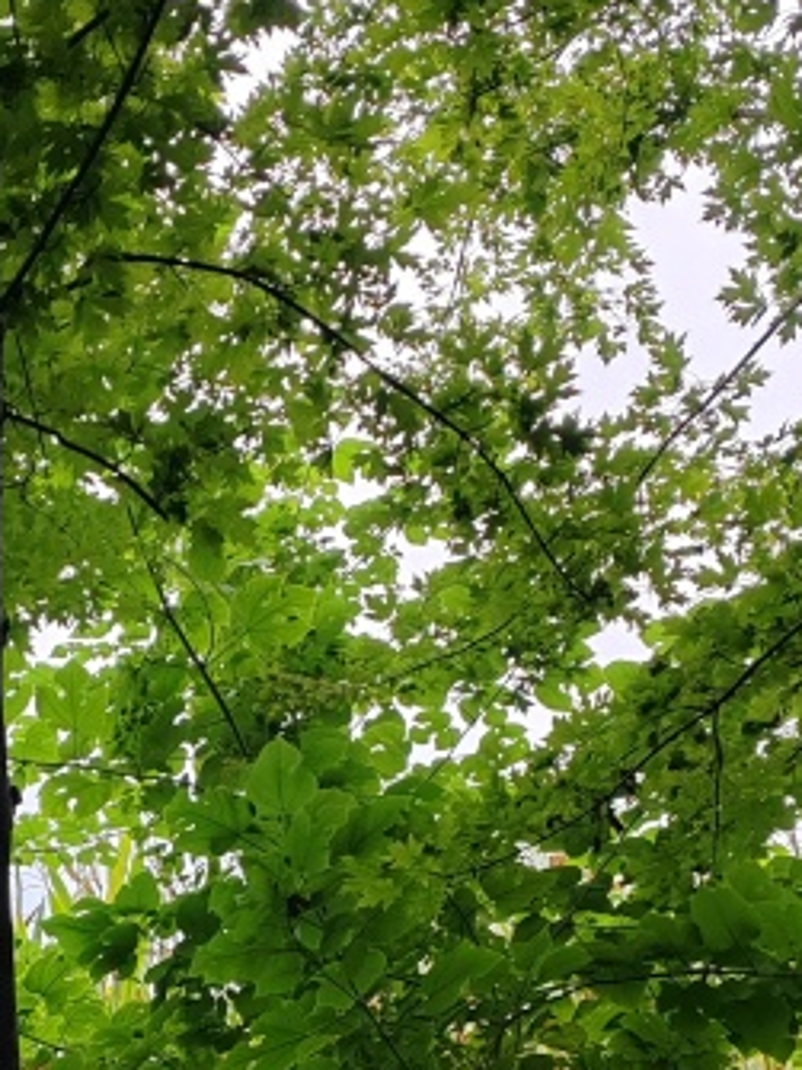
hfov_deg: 16.9
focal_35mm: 86
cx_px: 73
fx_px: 2658
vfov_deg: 22.2
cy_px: 966
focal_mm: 6.14
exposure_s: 1/200
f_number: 1.8
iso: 100
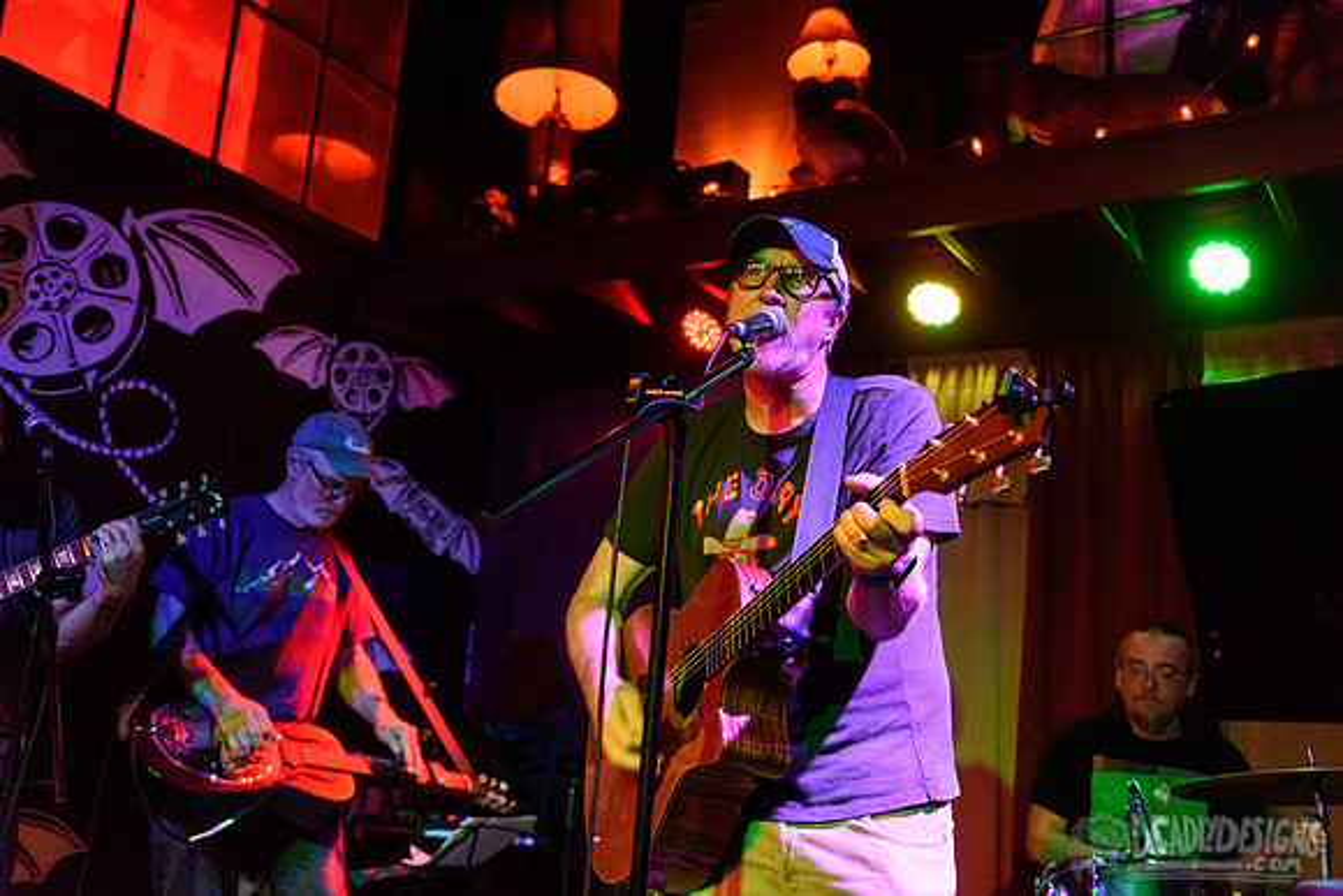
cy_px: 448
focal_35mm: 35
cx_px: 672
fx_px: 1306
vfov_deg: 37.9
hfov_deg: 54.4
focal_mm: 35
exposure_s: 1/80
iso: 3200
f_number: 3.2
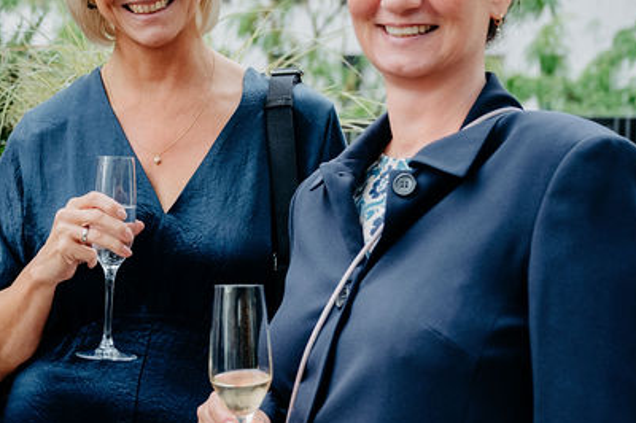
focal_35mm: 88
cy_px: 211
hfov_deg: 22.2
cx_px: -2
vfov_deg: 15.5
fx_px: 1558
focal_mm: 34.5
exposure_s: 1/160
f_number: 3.5
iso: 500
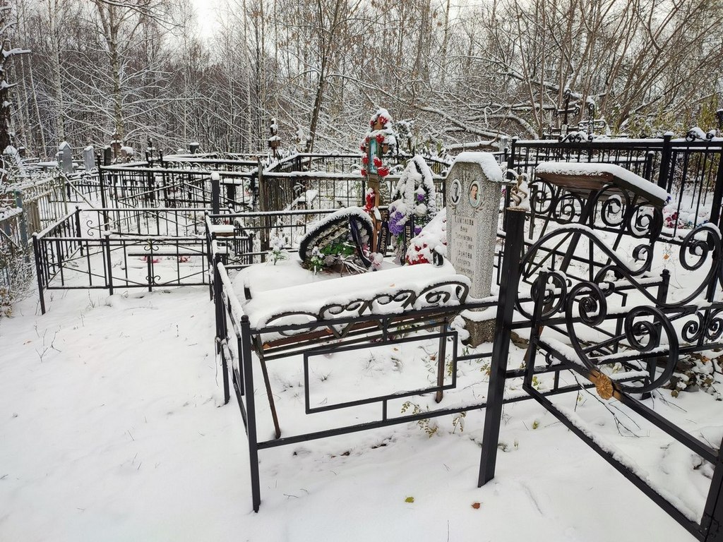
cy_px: 271
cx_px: 362
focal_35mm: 25
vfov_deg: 54.9
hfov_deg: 69.4
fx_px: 522
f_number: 1.9
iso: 50
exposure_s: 1/109
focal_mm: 6.04
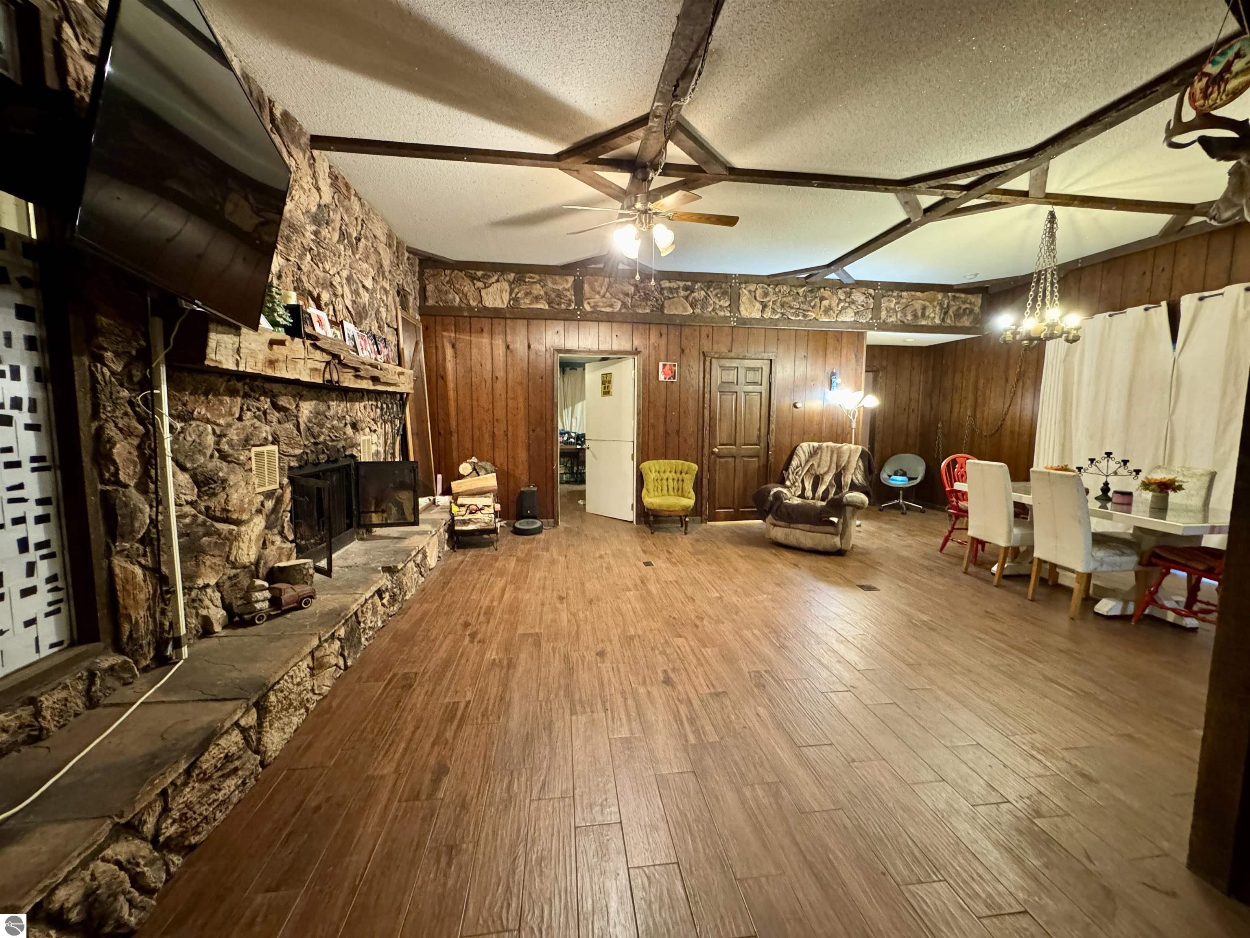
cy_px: 469
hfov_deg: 102.1
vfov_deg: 85.7
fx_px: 506
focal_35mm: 14
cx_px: 625
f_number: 2.2
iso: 1250
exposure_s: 1/40
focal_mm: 2.22
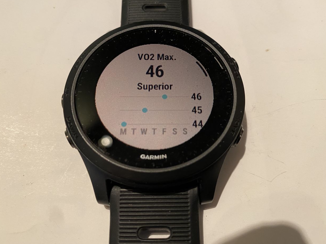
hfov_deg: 65.3
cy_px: 123
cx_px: 167
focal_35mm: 27
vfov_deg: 51.3
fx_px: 254
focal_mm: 4.25
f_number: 1.8
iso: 250
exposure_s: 1/50
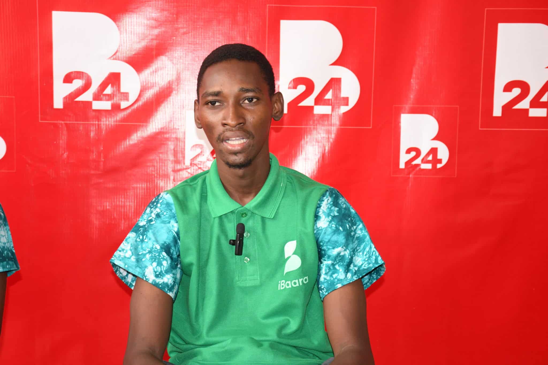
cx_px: 274
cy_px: 182
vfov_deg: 23.8
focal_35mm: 57
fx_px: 868
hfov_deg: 35.1
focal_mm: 38
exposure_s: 1/60
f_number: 5
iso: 1400
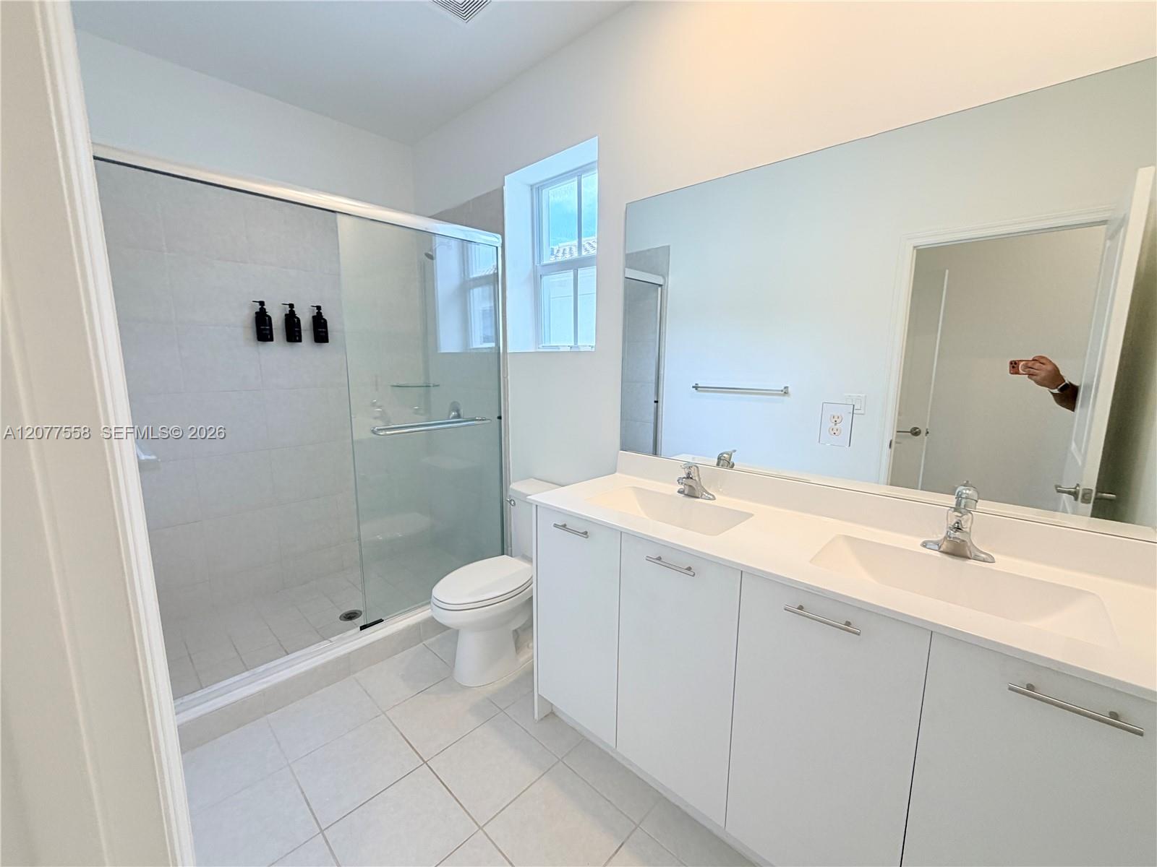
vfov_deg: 85.7
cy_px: 434
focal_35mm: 14
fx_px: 468
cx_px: 578
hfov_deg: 102.1
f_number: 2.2
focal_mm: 2.22
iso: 125
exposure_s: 1/120
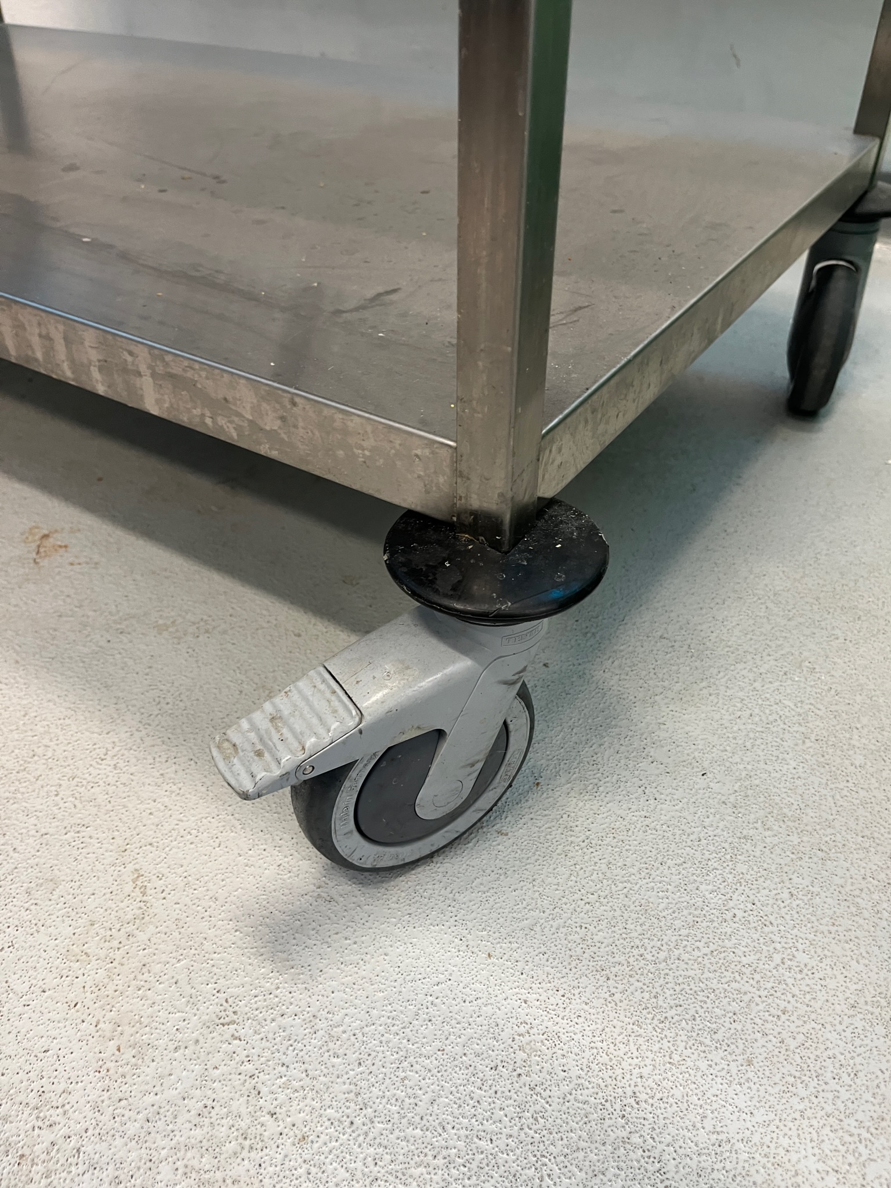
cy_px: 594
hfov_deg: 53.0
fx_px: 893
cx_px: 446
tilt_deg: -37.8
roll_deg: -0.8
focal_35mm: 26
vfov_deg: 67.3
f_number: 1.6
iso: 125
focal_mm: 5.1
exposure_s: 1/50
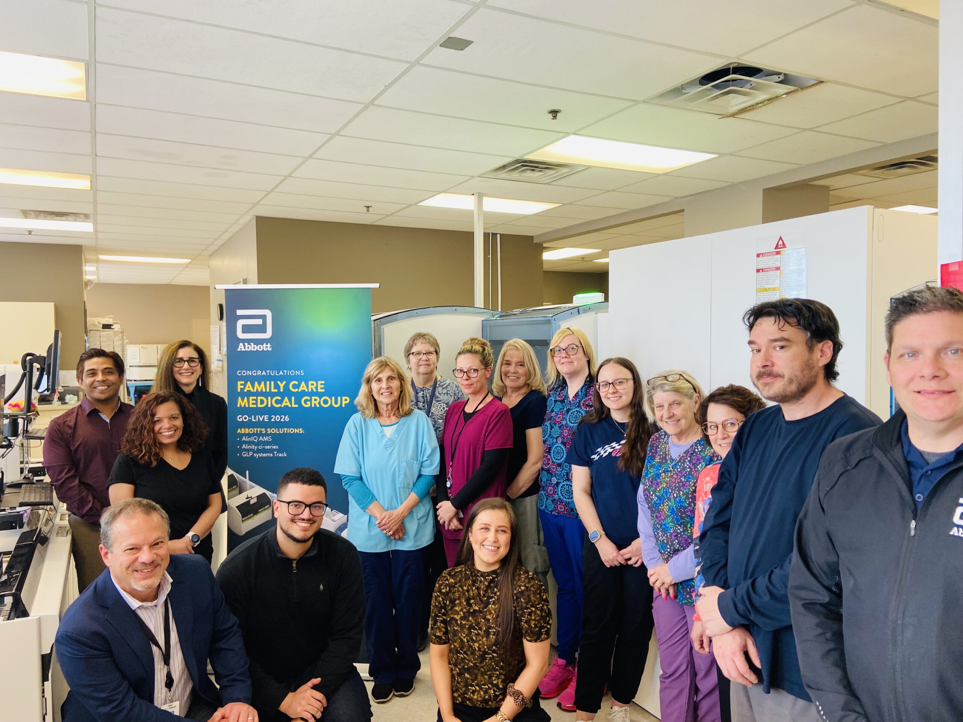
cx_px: 482
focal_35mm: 26
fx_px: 723
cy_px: 361
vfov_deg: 53.1
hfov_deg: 67.3
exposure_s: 1/60
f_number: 1.8
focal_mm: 4.25
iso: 80
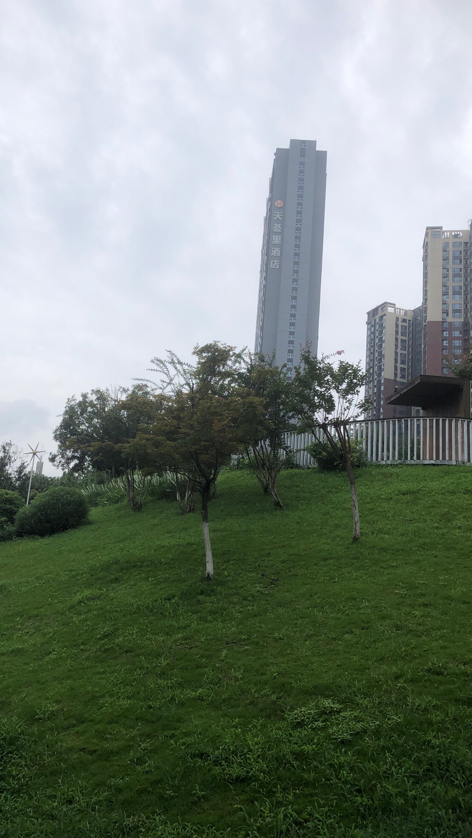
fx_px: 690
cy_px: 424
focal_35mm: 31
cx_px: 197
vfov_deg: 62.6
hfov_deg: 37.7
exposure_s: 1/3690
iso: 20
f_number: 1.8
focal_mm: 4
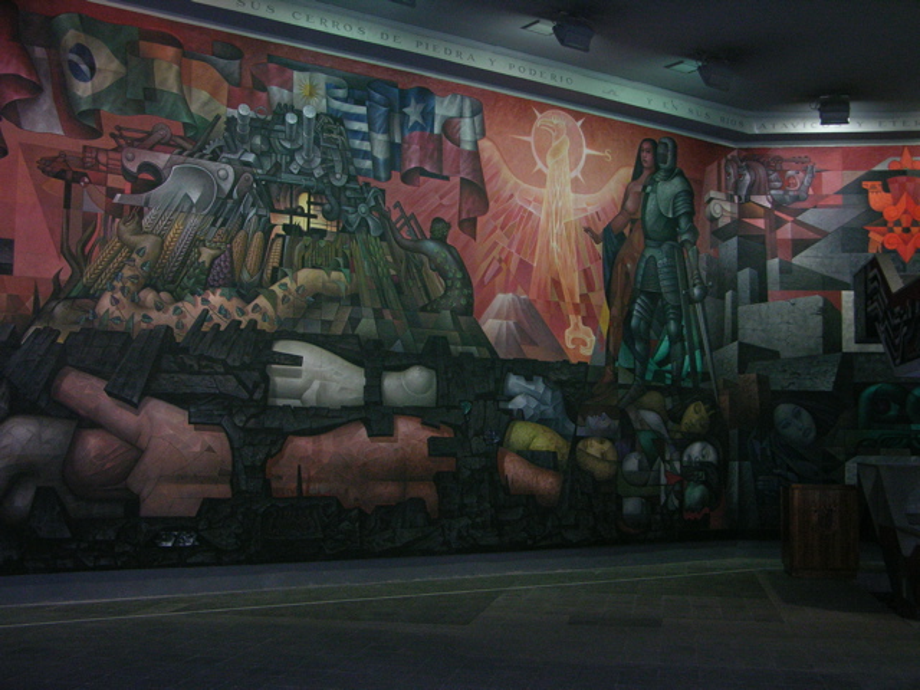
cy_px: 345
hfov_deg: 41.2
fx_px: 1223
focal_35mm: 46
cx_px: 460
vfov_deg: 31.5
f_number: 3
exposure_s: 1/60.1
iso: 200
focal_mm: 11.6
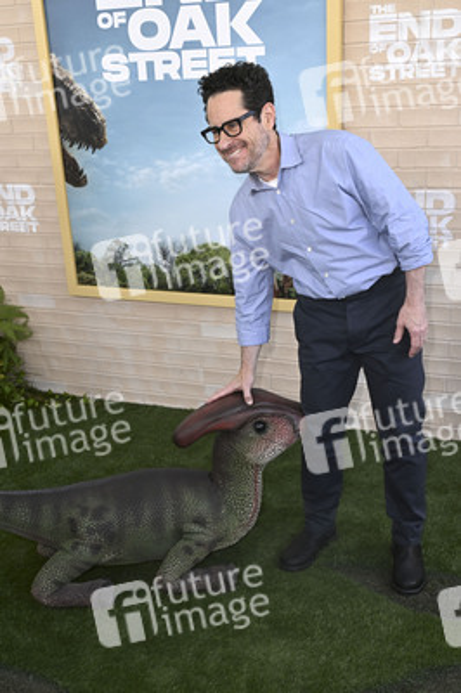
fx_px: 673
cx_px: 230
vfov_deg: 54.5
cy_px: 346
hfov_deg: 37.8
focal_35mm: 35
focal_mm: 35
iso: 640
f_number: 6.3
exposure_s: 1/250
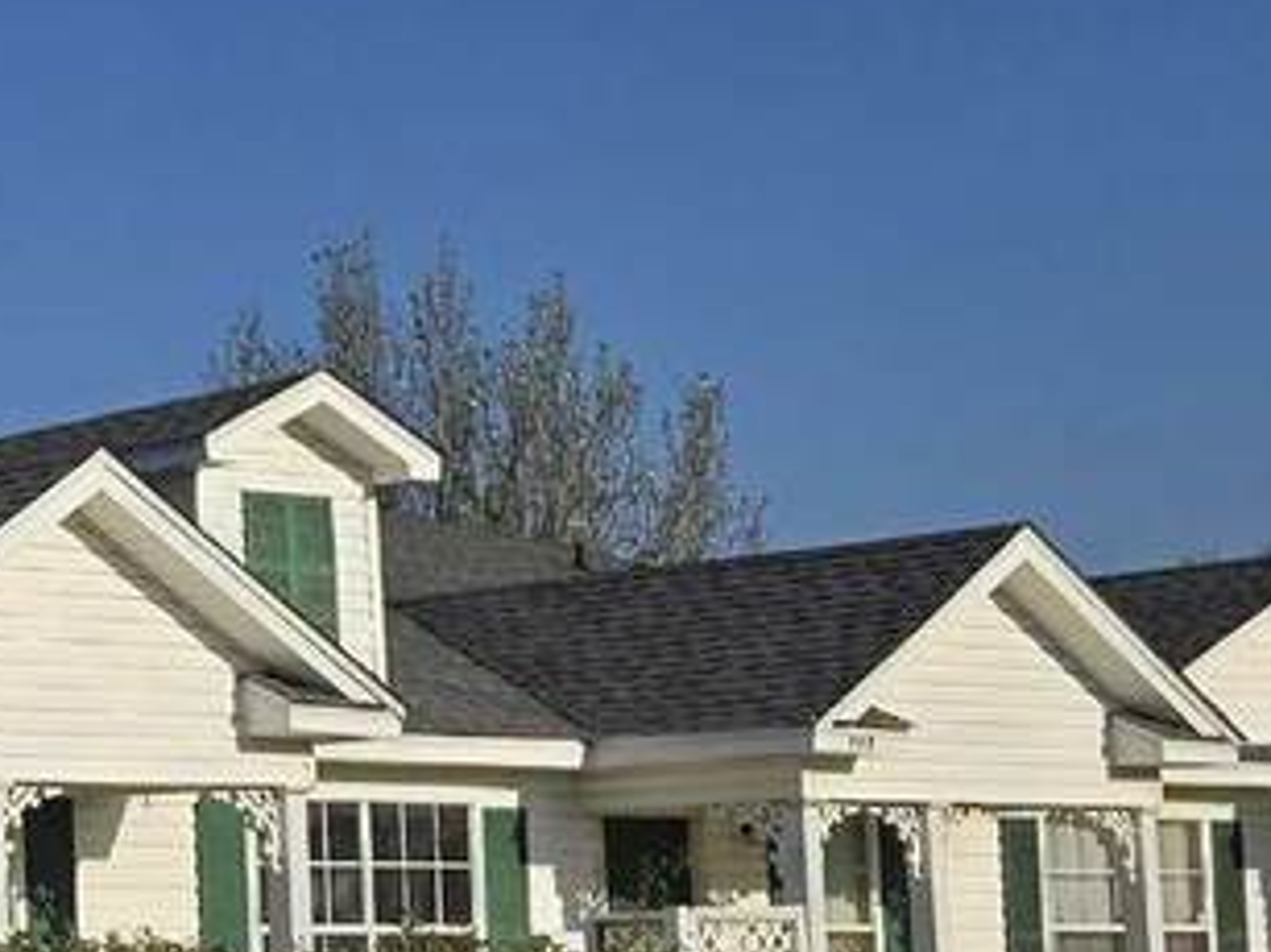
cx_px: -1155
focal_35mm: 96
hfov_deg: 16.4
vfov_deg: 15.3
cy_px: 737
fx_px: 3523
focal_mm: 6.3
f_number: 1.7
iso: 12
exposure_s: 1/1429
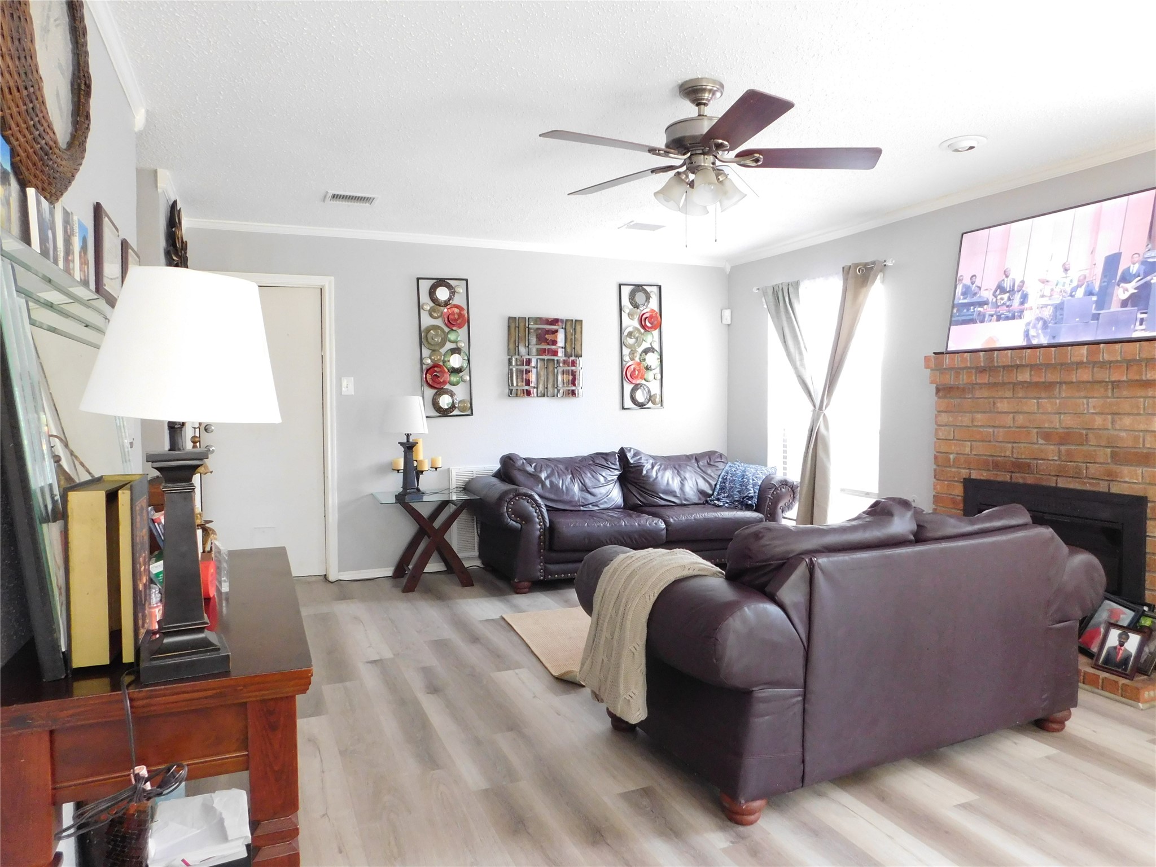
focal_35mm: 23
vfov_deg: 58.9
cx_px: 578
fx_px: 768
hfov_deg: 73.9
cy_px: 434
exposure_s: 1/13
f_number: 3
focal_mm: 4
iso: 400
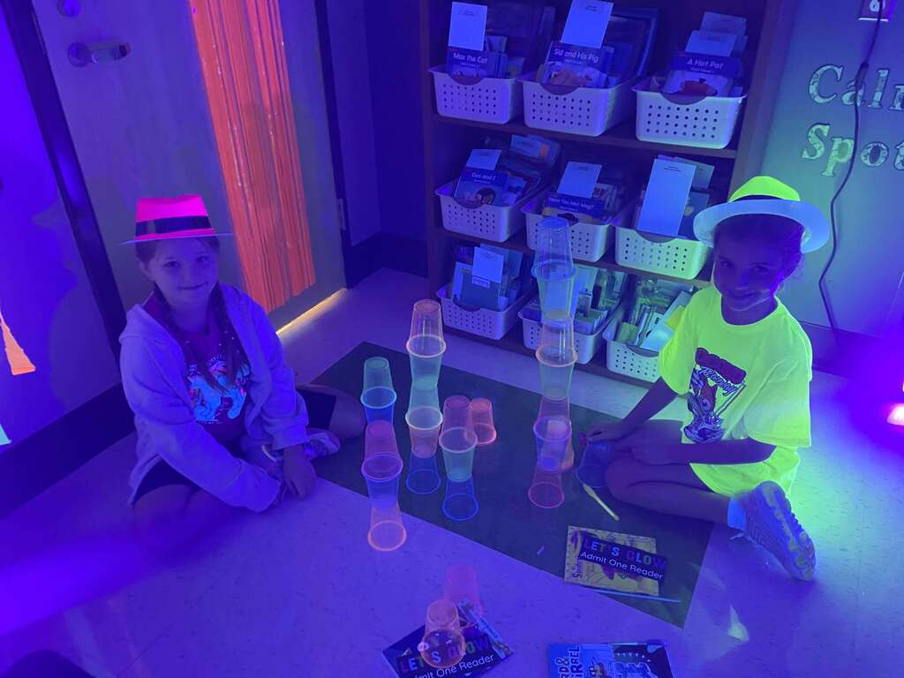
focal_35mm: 26
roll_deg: +0.7
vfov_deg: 53.1
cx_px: 452
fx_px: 679
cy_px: 339
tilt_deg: -33.3
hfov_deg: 67.3
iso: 1000
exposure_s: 1/30
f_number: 1.6
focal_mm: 4.2
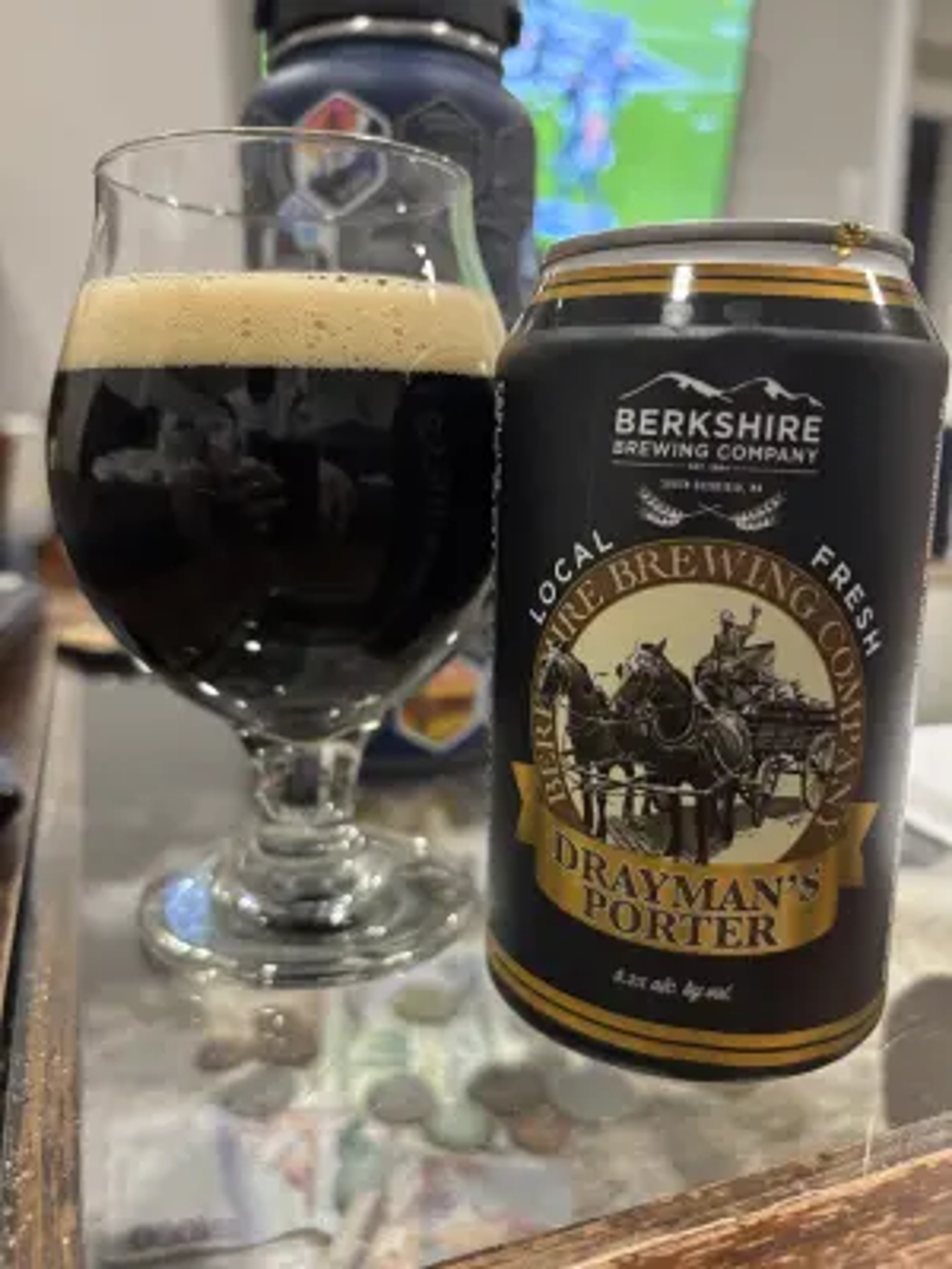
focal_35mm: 26
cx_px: 476
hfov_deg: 53.1
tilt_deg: -12.2
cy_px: 634
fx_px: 953
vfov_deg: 67.3
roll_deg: -1.1
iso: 1000
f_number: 1.6
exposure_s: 1/30
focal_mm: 5.96
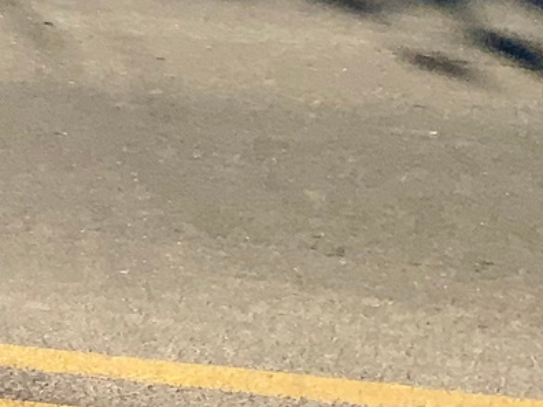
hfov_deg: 11.4
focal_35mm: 150
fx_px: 2353
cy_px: -574
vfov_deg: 8.9
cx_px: -675
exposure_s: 1/1912
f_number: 1.8
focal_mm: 3
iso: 16
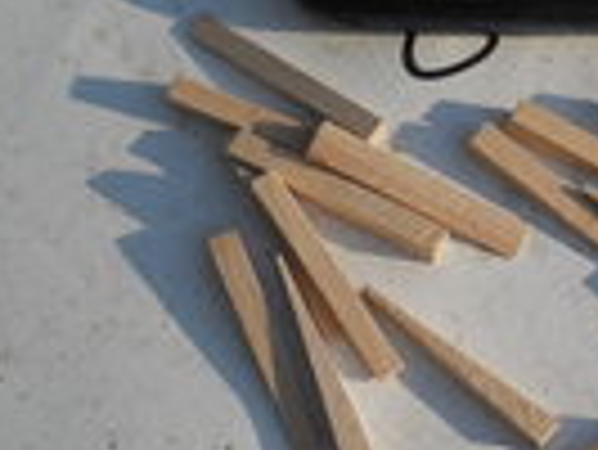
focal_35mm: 108
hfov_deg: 17.8
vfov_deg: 13.6
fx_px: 1867
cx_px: 585
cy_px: 398
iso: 80
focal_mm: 6.72
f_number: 5.5
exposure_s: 1/500
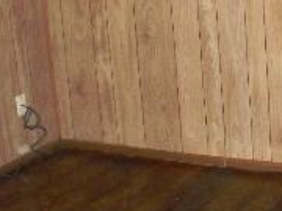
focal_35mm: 87
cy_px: 63
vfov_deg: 16.9
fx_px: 709
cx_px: 249
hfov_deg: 22.0
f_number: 3.2
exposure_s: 1/45
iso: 320
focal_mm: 6.3
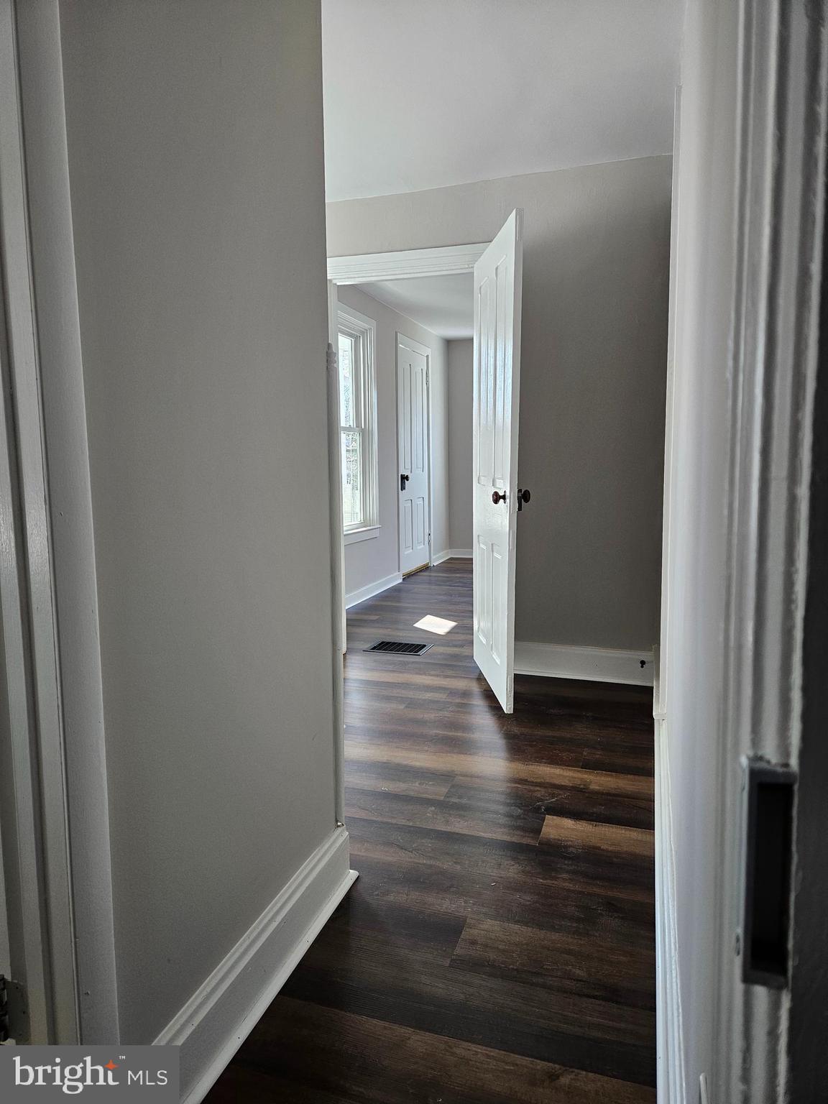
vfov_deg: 73.9
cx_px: 414
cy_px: 552
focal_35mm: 23
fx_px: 734
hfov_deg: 58.9
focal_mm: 5.4
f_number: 1.8
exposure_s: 1/120
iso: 125
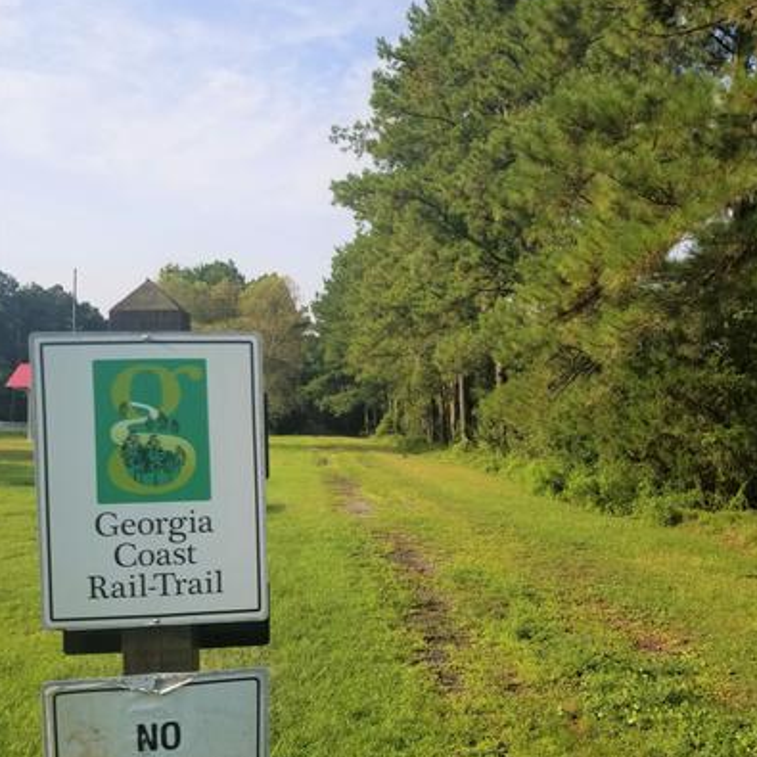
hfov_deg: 52.5
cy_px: 424
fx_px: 767
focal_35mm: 31
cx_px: 378
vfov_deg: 52.4
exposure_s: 1/2048
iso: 50
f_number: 1.7
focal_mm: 4.25
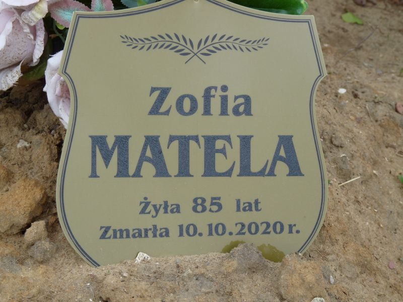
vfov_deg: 13.1
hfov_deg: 17.4
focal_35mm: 113
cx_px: 202
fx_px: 1316
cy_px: 151
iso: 100
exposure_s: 1/250
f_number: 5
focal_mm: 20.1
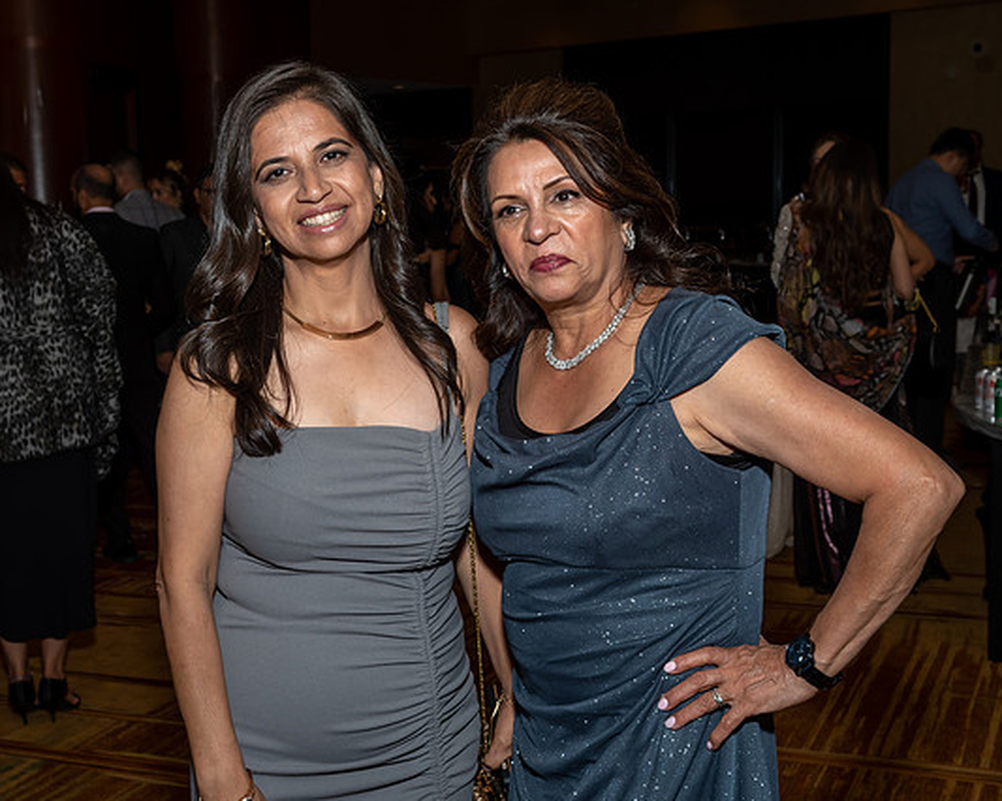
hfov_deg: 37.3
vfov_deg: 30.2
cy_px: 417
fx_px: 1482
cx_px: 449
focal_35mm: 50
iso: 400
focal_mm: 28
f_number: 7.1
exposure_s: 1/250
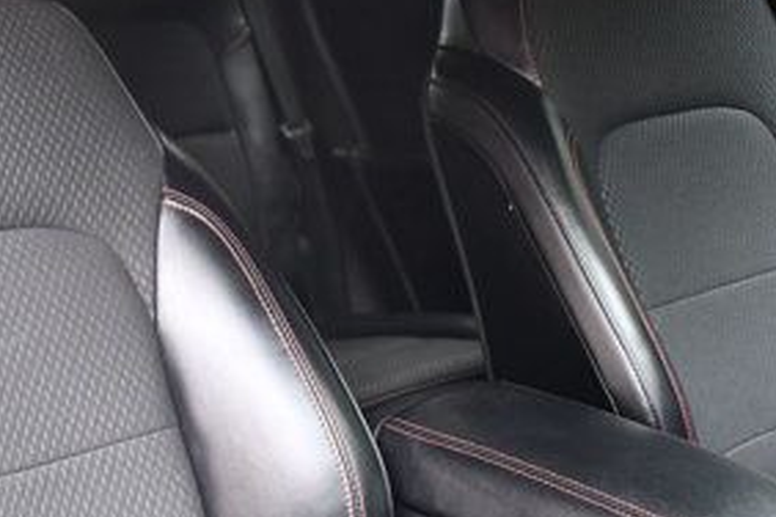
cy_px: 155
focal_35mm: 68
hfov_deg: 29.3
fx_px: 1466
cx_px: 206
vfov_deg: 19.9
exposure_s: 1/125
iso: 2500
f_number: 3.5
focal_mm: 20
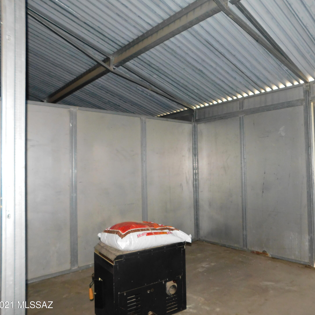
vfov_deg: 57.3
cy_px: 157
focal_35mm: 28
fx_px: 288
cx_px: 203
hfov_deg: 56.4
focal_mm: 4
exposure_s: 1/30
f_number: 3
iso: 250
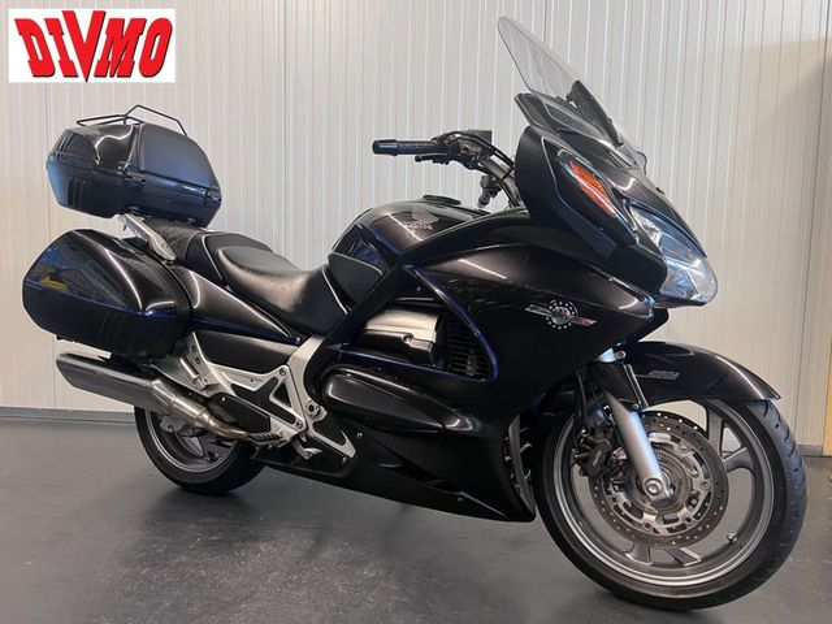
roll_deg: -0.9
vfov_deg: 53.1
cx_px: 416
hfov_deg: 67.3
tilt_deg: -5.3
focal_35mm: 26
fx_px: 625
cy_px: 312
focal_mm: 5.7
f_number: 1.5
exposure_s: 1/50
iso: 80
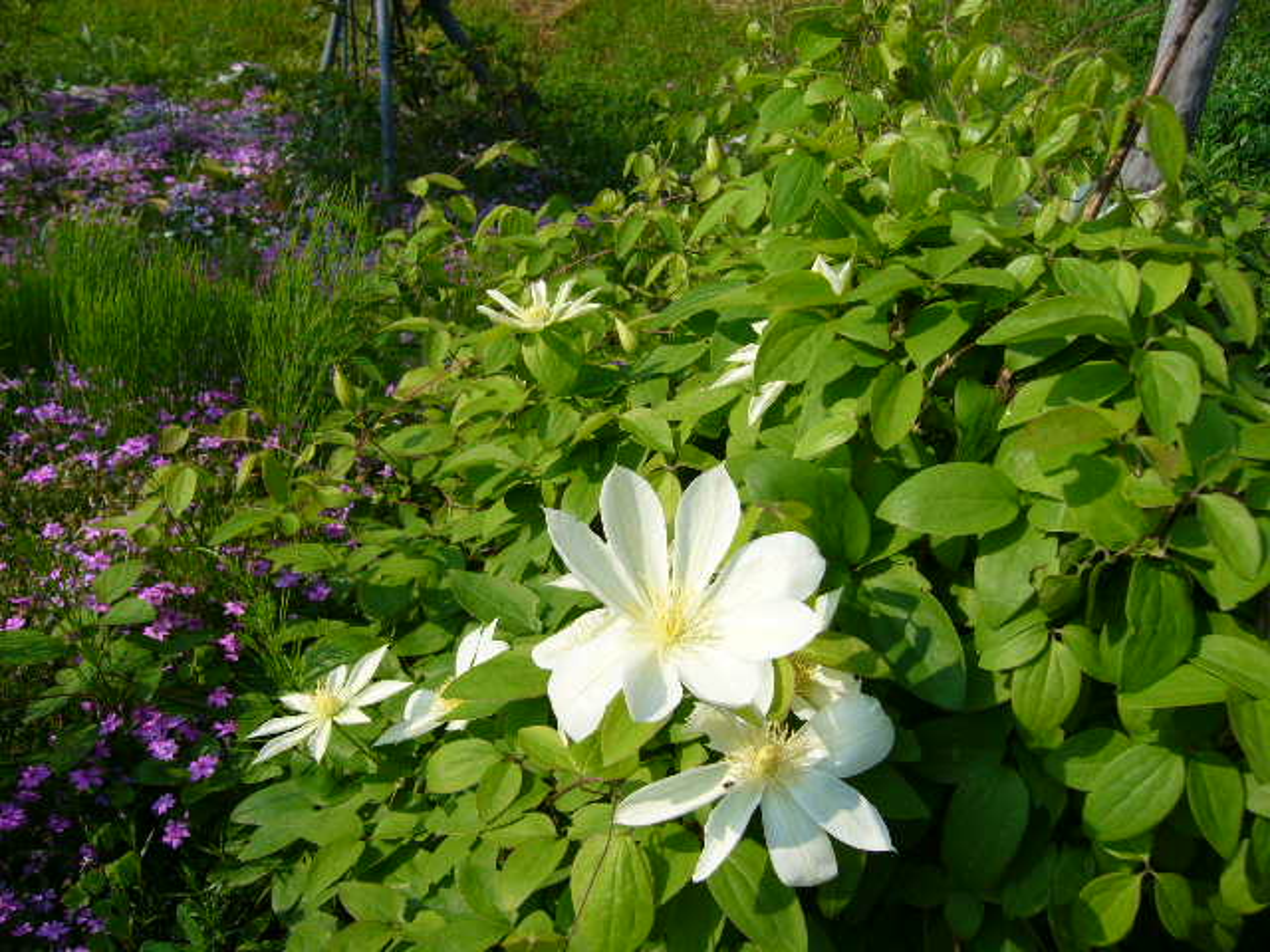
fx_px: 1284
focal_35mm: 35
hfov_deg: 52.6
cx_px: 635
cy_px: 476
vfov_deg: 40.7
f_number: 5.6
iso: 80
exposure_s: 1/400
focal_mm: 5.8
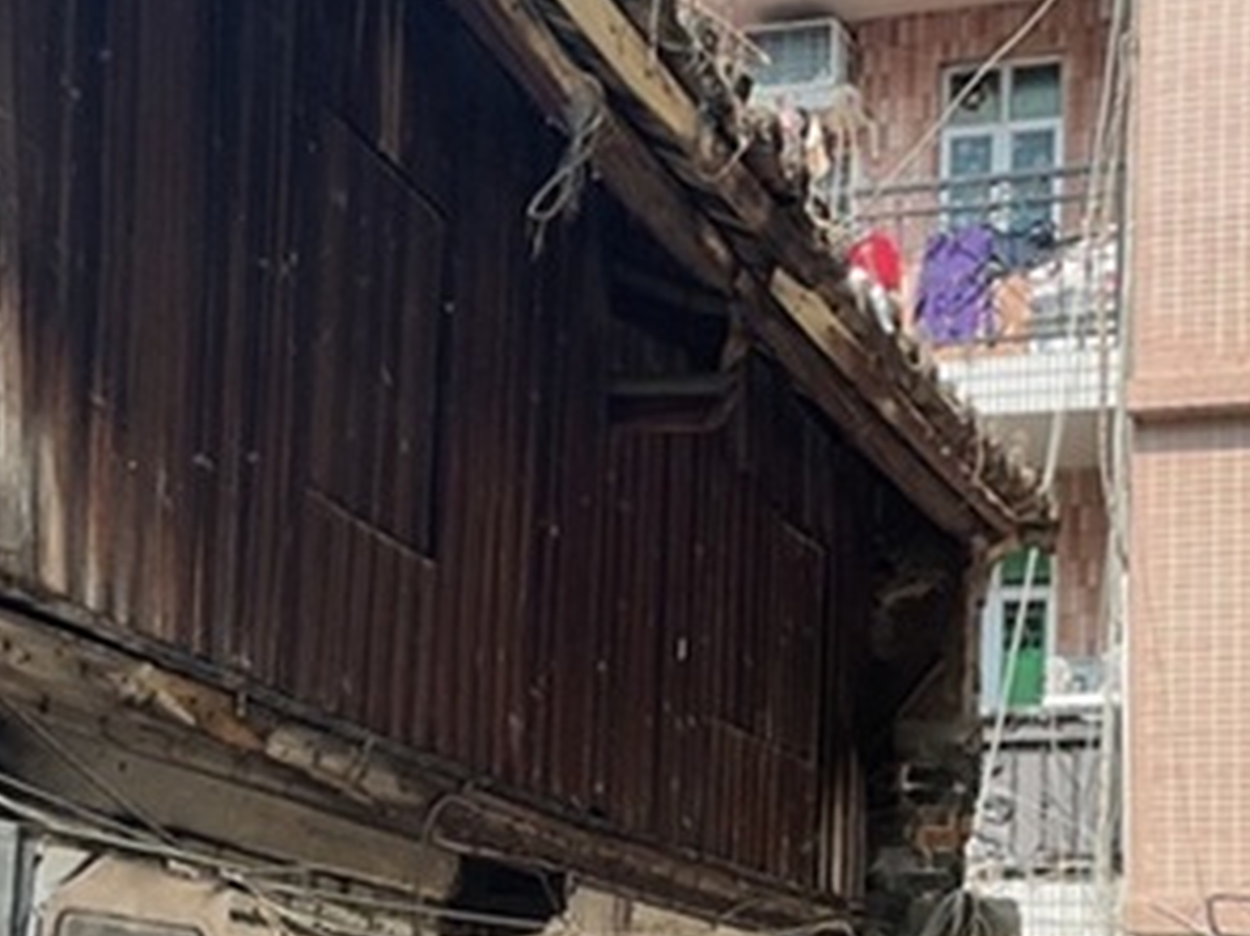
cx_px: 629
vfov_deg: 18.9
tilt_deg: +4.3
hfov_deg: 25.3
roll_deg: -1.5
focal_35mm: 77
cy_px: 784
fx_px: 2779
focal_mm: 3
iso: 16
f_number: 1.8
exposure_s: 1/804
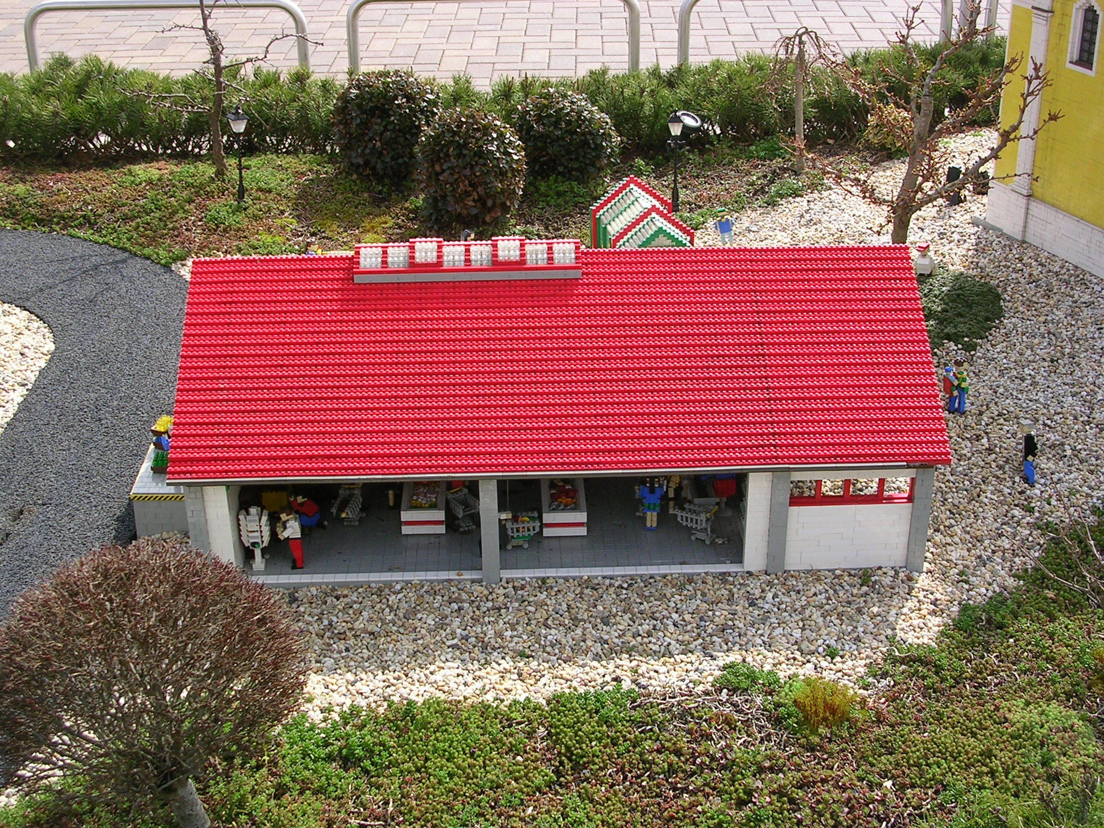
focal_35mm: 49
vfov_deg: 29.7
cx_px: 552
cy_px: 414
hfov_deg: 38.9
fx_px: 1563
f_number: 3.1
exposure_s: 1/557
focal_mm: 7.5
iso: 50
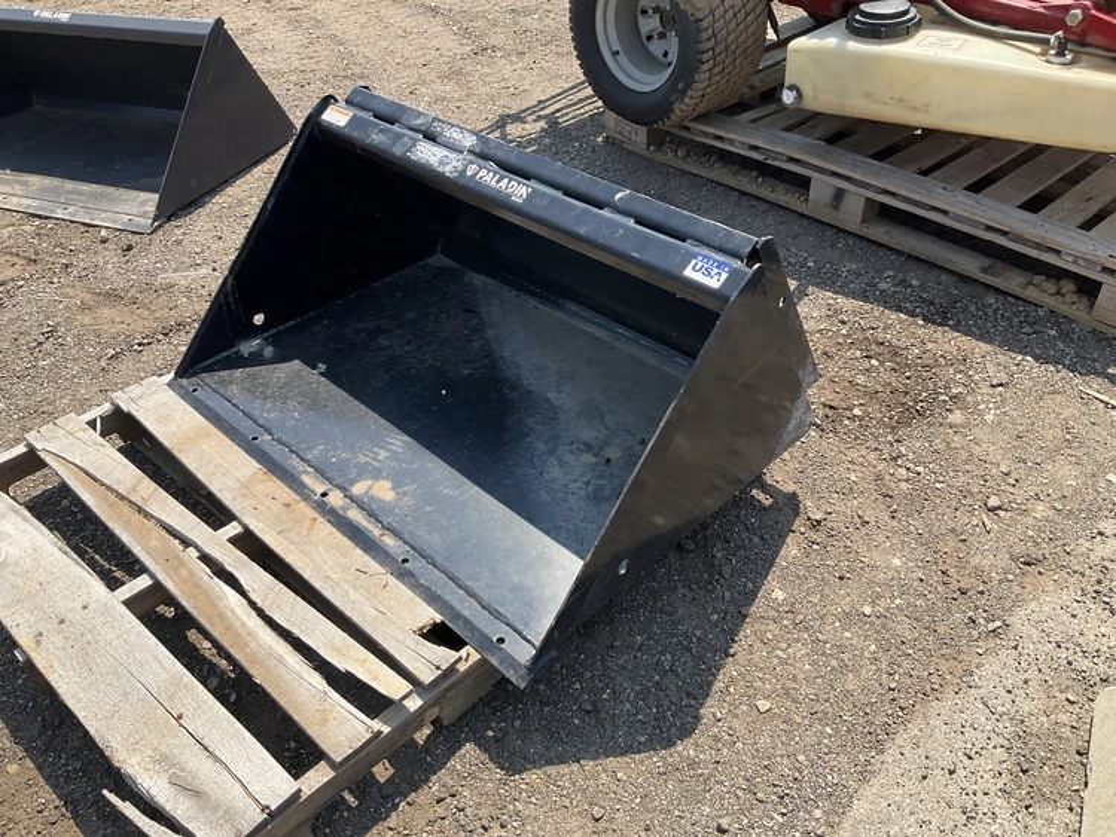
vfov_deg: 48.3
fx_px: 935
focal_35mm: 29
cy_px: 418
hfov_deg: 61.6
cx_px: 558
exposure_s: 1/855
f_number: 1.8
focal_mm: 3
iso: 25
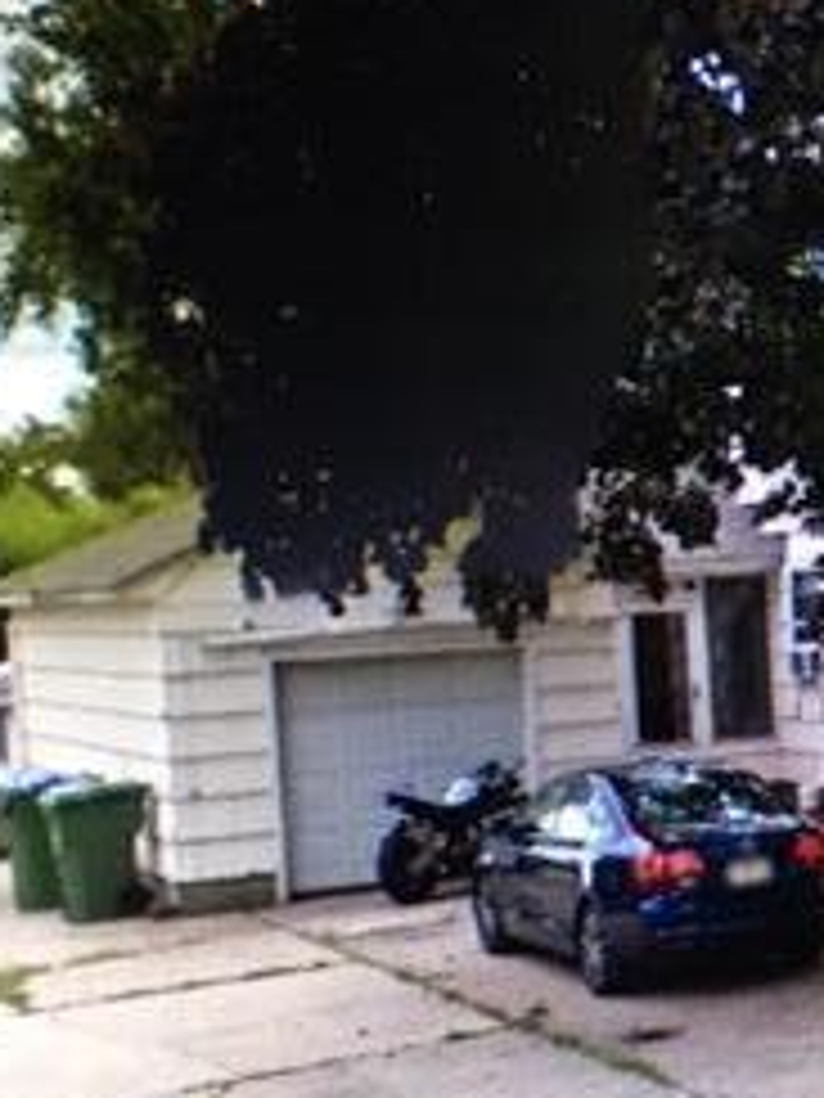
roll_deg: +1.9
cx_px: 838
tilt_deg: -3.9
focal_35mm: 76
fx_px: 2412
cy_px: 590
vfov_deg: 25.7
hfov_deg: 18.8
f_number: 2.2
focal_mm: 4.15
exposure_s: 1/30
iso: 160
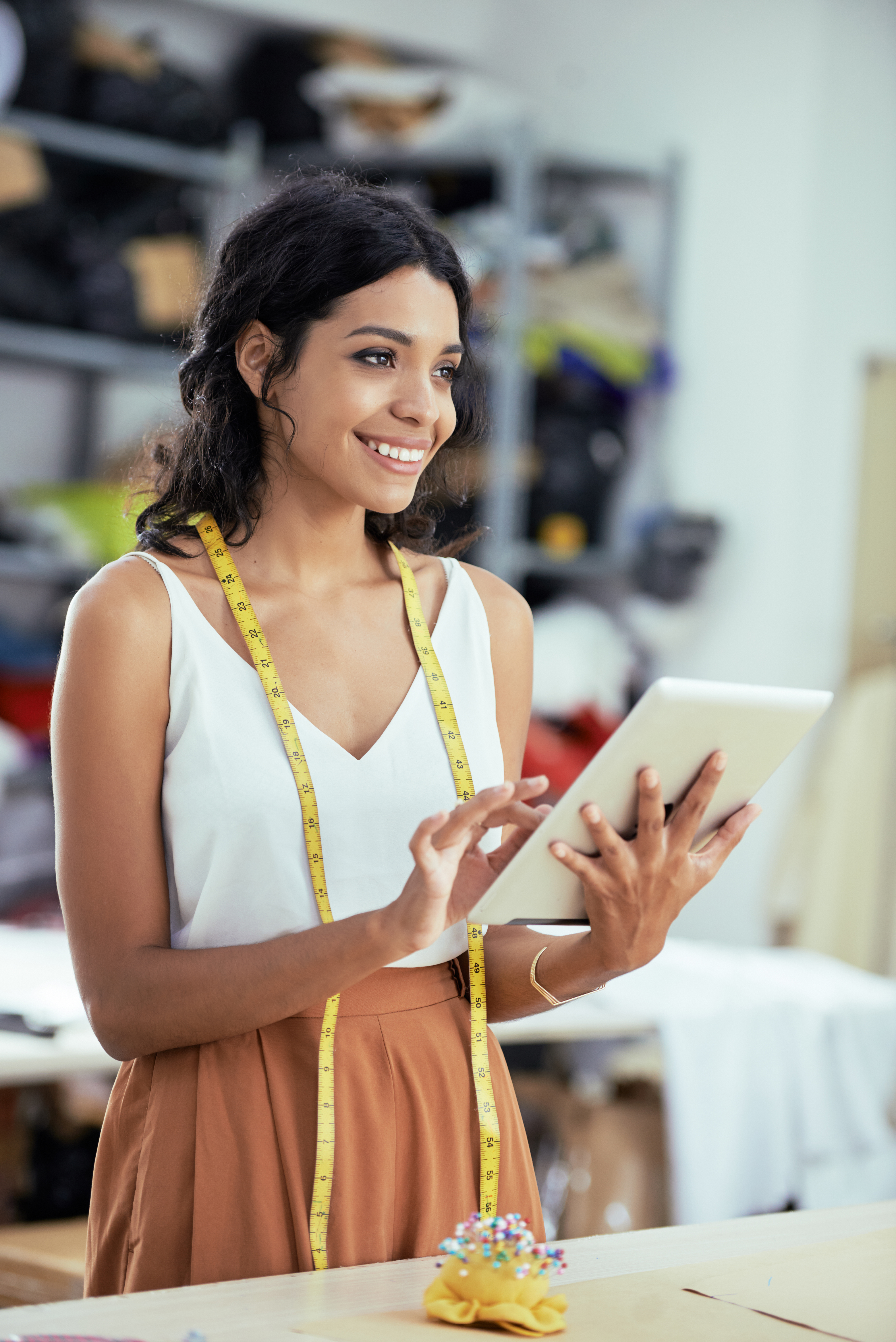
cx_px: 448
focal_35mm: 105
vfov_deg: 19.5
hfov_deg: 13.1
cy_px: 671
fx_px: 3917
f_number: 2.8
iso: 400
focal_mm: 105
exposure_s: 1/200
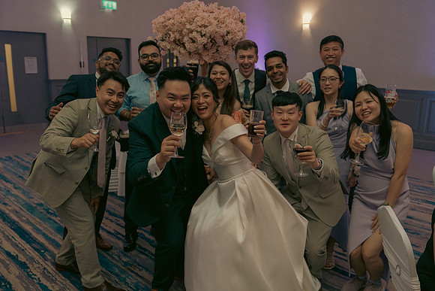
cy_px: 146
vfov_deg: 41.1
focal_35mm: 32
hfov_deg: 58.7
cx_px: 218
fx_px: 387
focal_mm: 32
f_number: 3.5
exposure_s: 1/160
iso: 2500
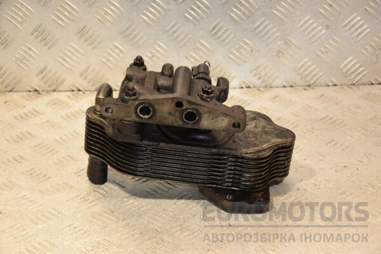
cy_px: 127
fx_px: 921
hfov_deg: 23.4
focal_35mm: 87
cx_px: 190
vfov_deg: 15.7
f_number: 5
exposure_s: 1/125
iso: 800
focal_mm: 58
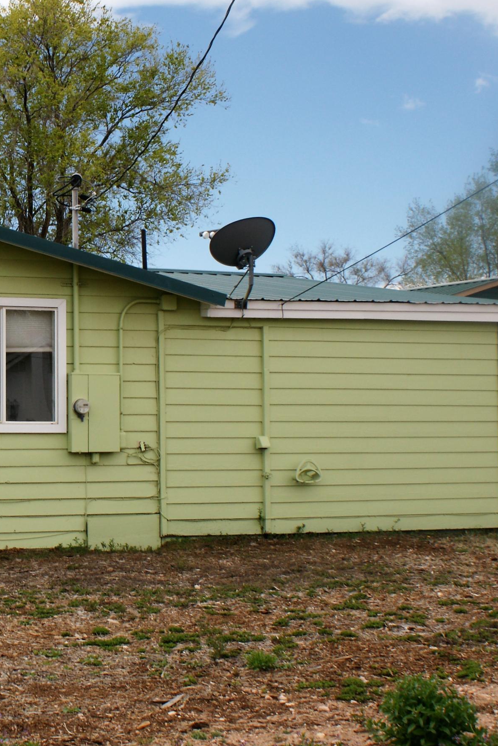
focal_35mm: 66
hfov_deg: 19.8
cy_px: 357
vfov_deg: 30.5
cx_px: -27
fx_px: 1369
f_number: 11
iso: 200
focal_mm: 26
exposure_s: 1/250
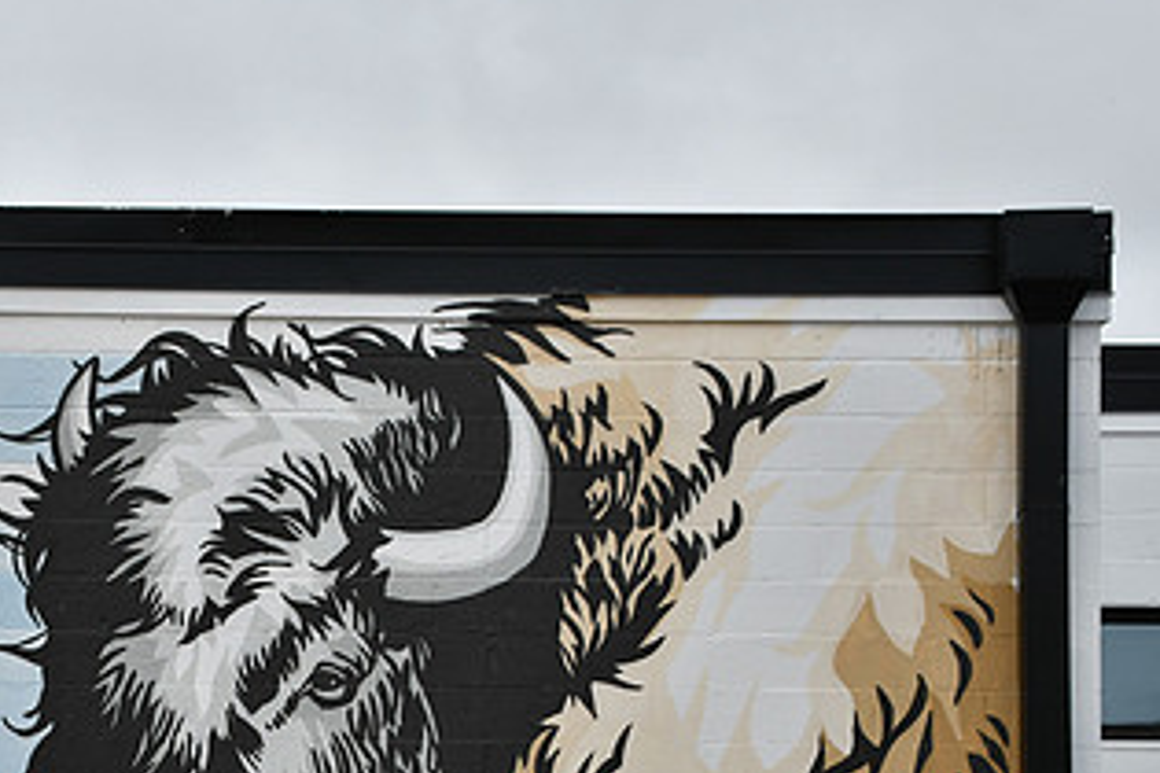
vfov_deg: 10.8
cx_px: 298
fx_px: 4092
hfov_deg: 16.1
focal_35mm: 127
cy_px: 598
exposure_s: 1/250
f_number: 8
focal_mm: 46
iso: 110
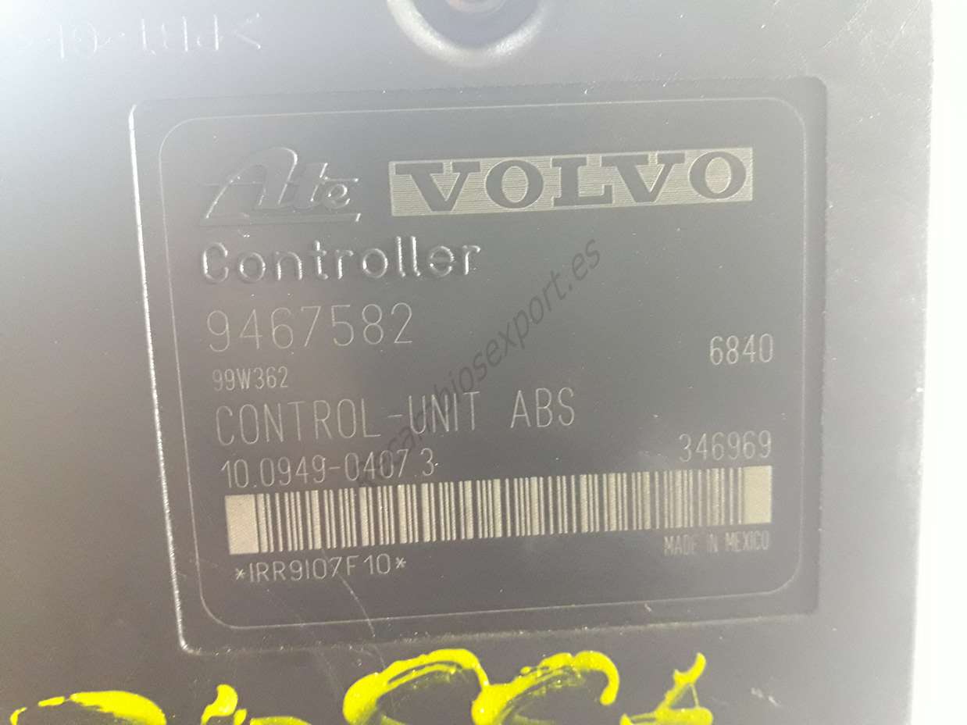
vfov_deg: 49.7
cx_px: 484
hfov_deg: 63.5
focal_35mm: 28
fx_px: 782
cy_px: 362
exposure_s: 1/17
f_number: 1.9
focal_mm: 3.7
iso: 500
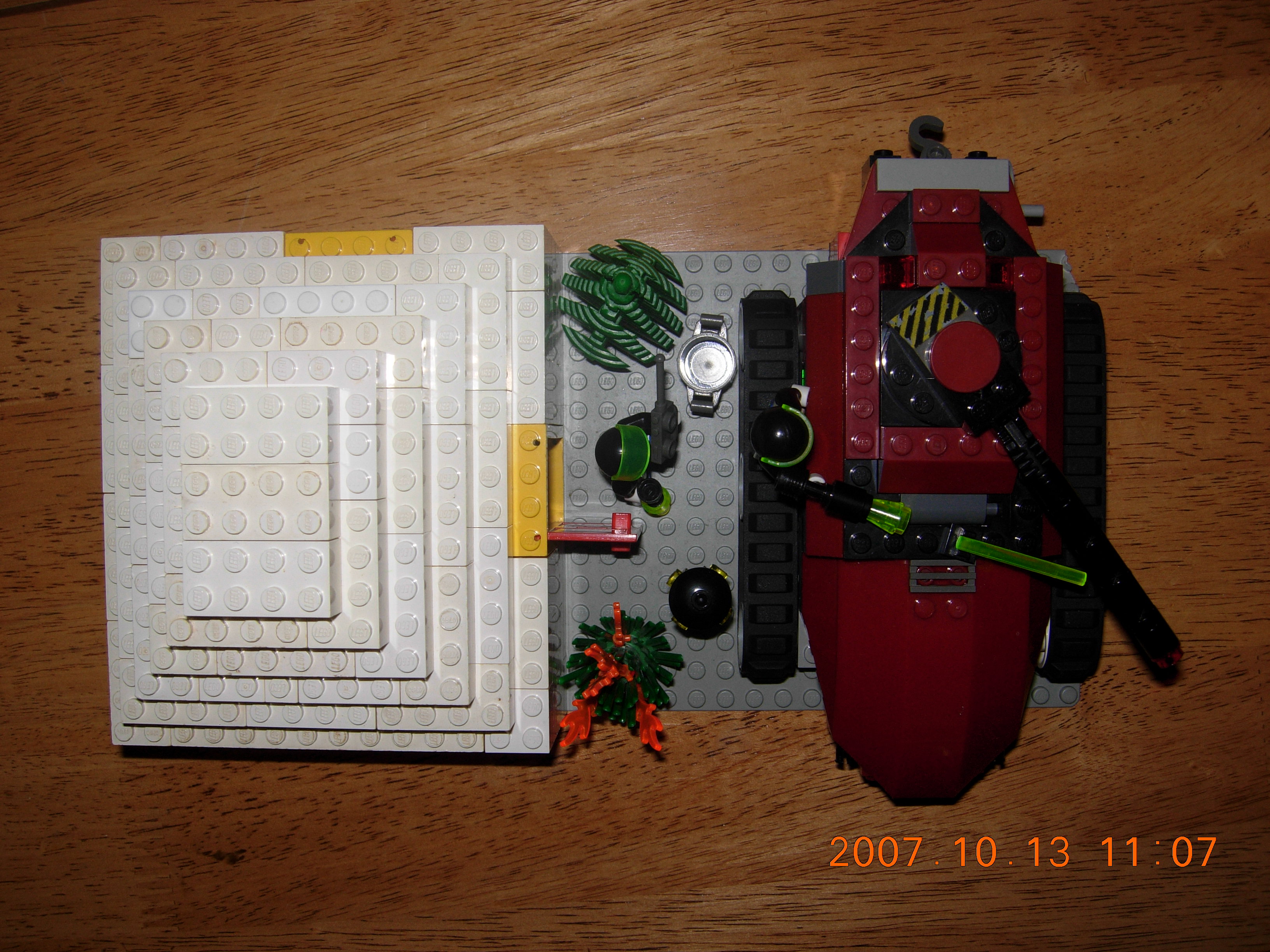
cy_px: 476
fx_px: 1321
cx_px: 635
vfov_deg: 39.7
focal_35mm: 36
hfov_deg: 51.4
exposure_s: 1/45.2
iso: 50
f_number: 3.8
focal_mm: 7.5
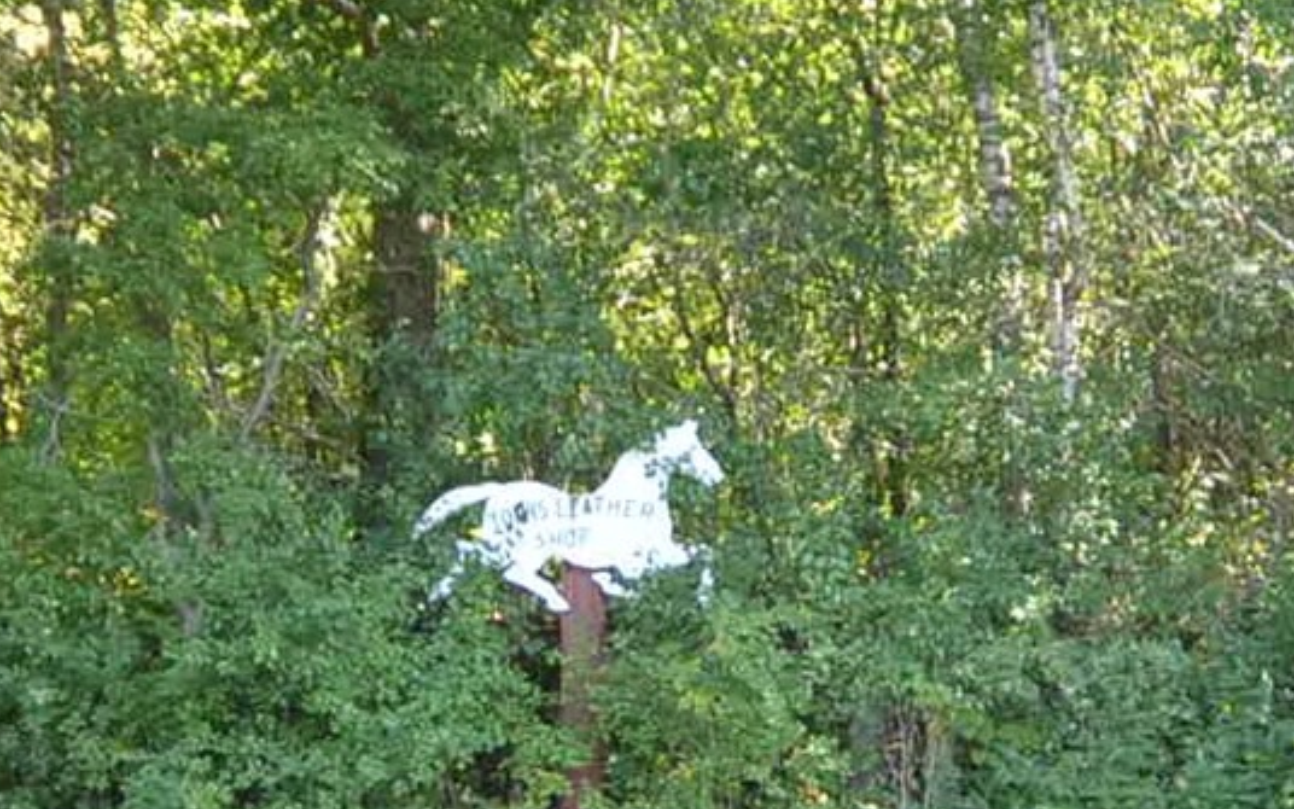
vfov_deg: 20.8
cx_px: 660
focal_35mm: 62
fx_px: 2186
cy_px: 619
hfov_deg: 33.0
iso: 250
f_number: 3.5
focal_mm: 10
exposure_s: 1/125
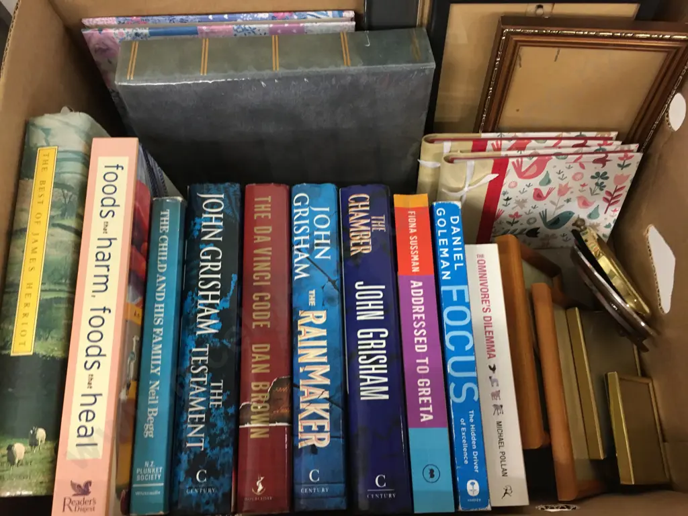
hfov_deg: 61.7
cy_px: 258
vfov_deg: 48.2
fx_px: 576
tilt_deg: -72.2
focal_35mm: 29
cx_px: 344
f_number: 2.2
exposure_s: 1/17
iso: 100
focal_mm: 4.15
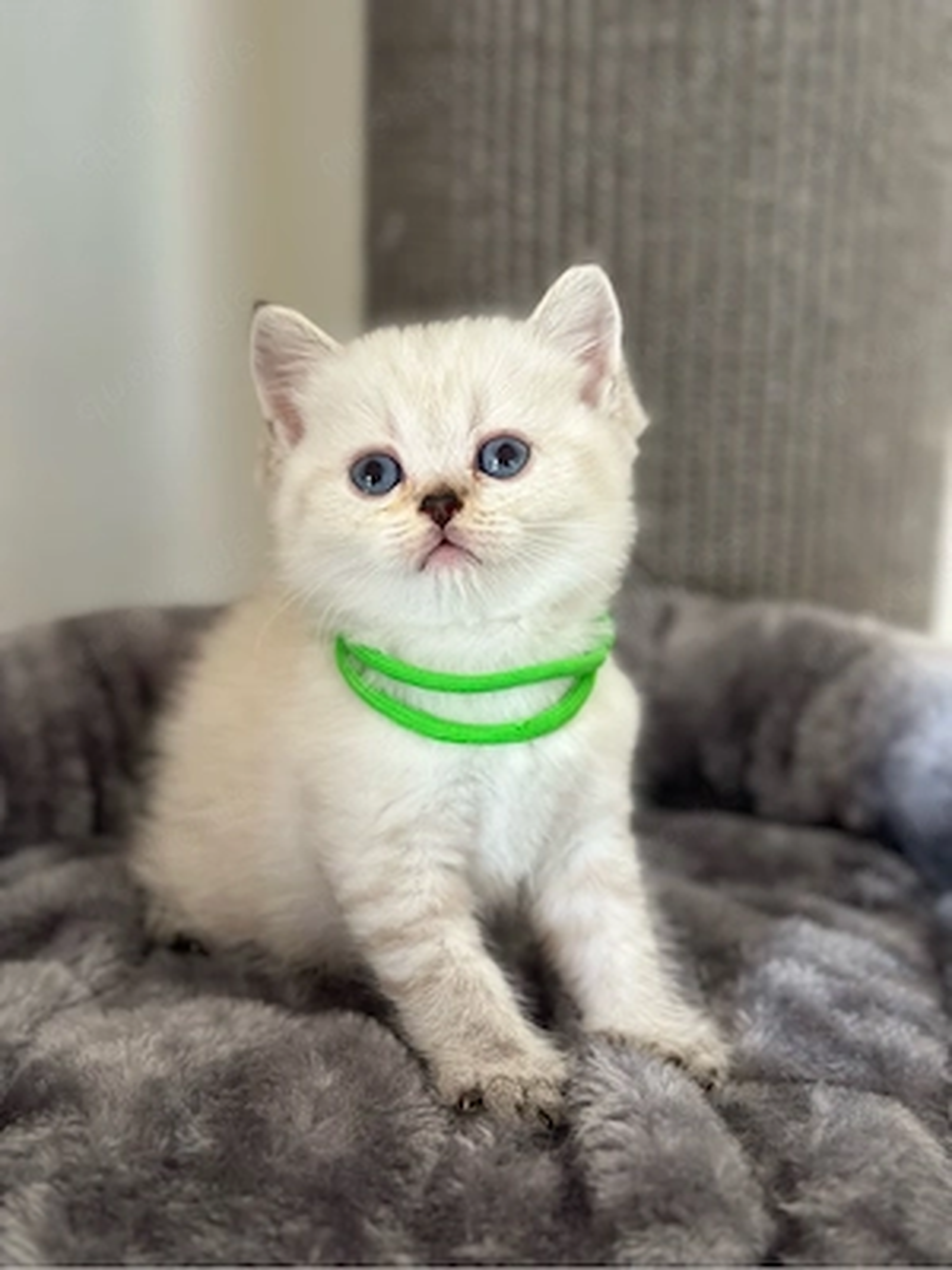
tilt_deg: -12.6
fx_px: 1760
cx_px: 476
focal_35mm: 48
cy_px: 635
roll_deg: -1.5
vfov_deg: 39.7
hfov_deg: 30.3
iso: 160
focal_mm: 6.86
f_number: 1.78
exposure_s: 1/60
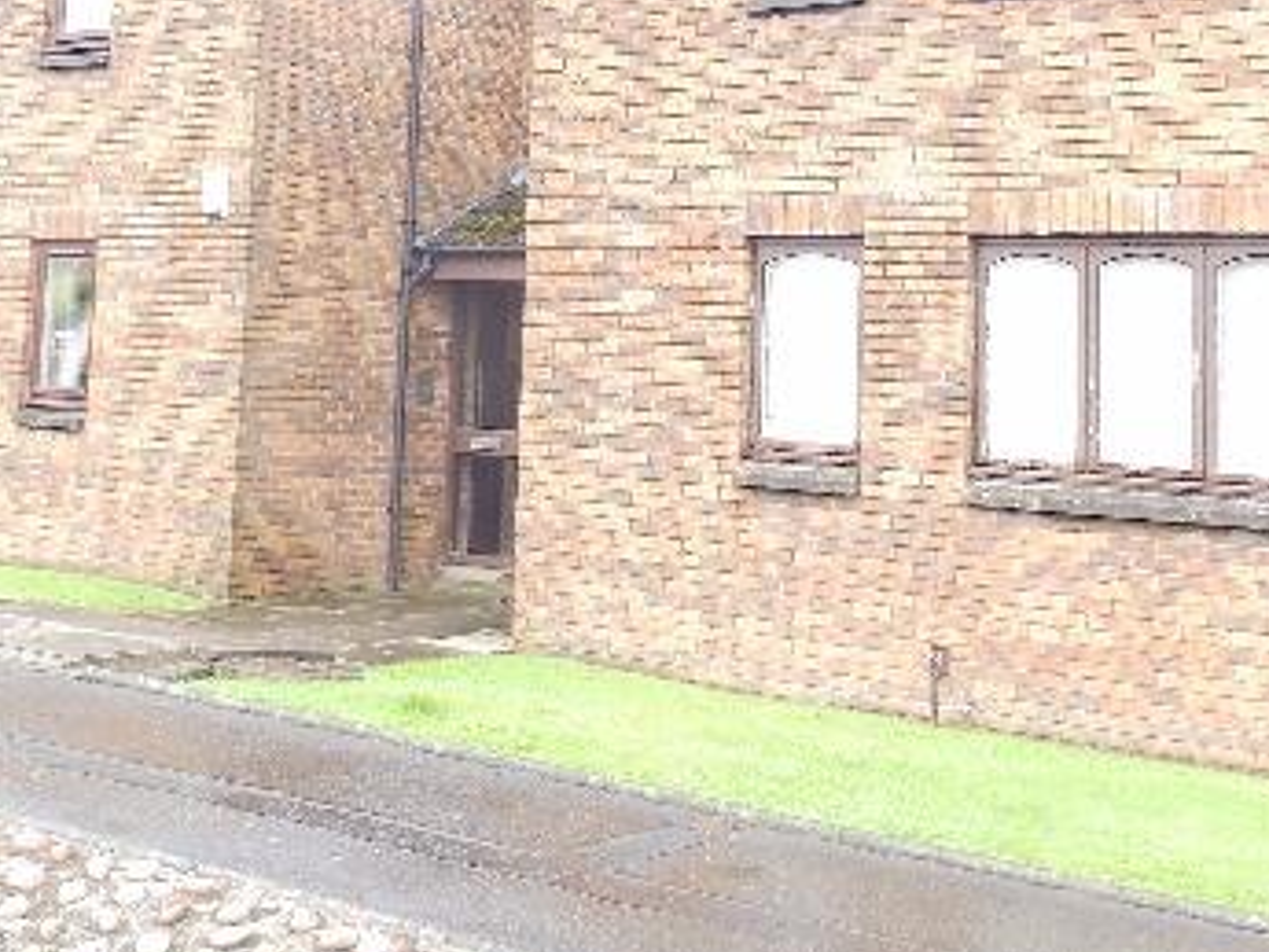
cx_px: 467
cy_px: 110
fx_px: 1870
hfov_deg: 37.2
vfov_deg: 27.6
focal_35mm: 51
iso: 100
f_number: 3.4
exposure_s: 1/30
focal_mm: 4
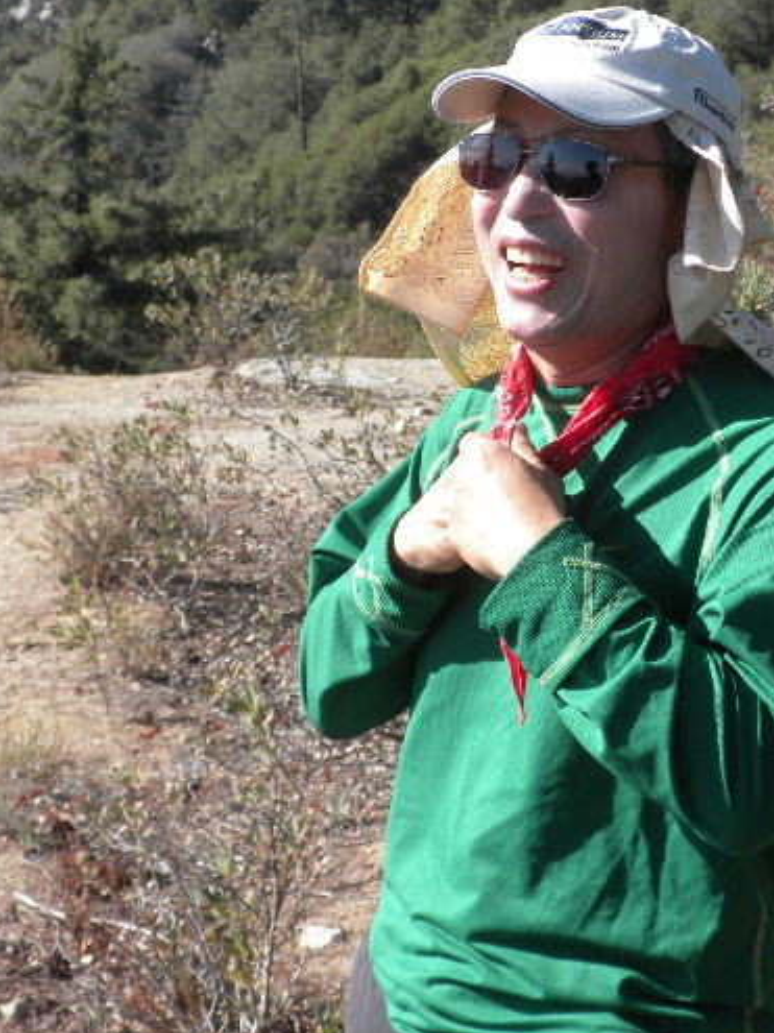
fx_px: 2893
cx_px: 590
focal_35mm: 97
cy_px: 419
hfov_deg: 15.2
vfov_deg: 20.2
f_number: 4.7
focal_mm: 10.7
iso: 122
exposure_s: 1/452
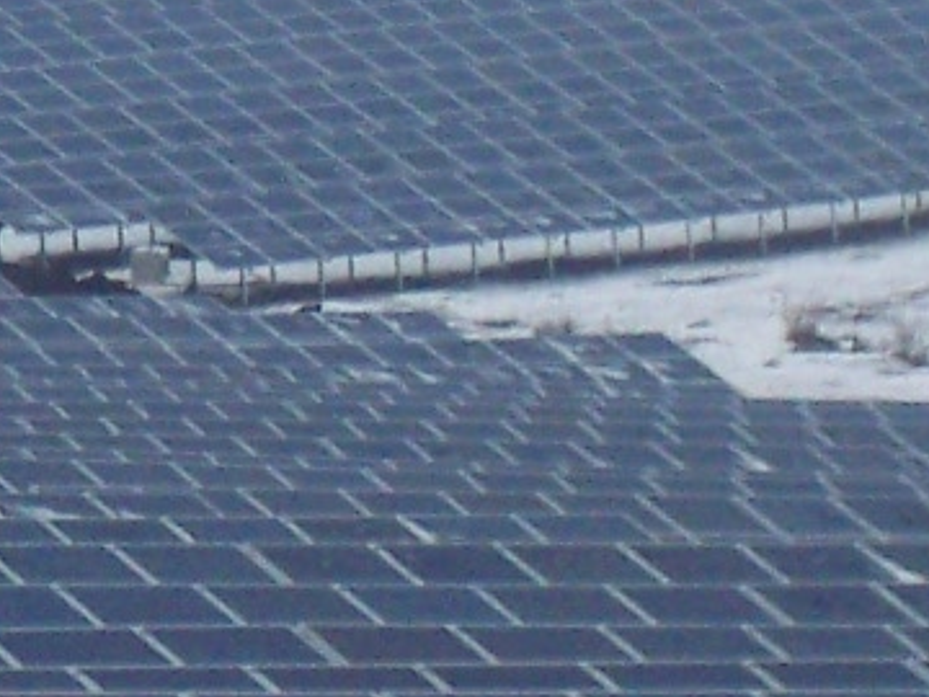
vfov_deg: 3.8
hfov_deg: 4.7
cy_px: -39
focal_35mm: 396
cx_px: -2062
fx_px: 10628
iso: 100
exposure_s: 1/640
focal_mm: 9.7
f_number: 4
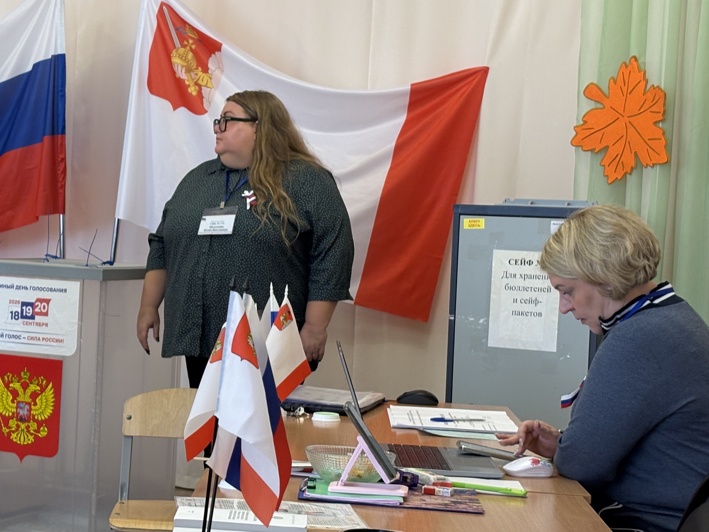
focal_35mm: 84
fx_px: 1720
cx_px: 208
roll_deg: -2.7
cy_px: 287
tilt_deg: -3.1
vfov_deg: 17.6
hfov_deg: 23.1
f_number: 1.6
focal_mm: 5.96
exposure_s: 1/50
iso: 100
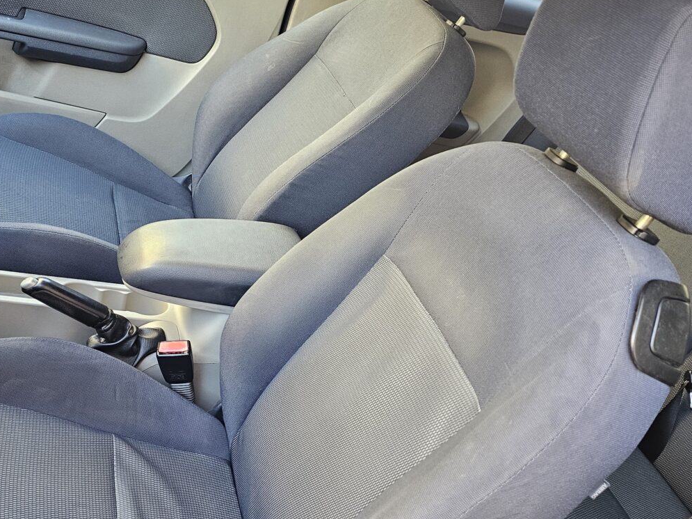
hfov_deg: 50.0
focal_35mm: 37
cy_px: 303
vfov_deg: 38.5
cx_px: 304
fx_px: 740
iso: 250
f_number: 1.7
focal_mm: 6.3
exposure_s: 1/100
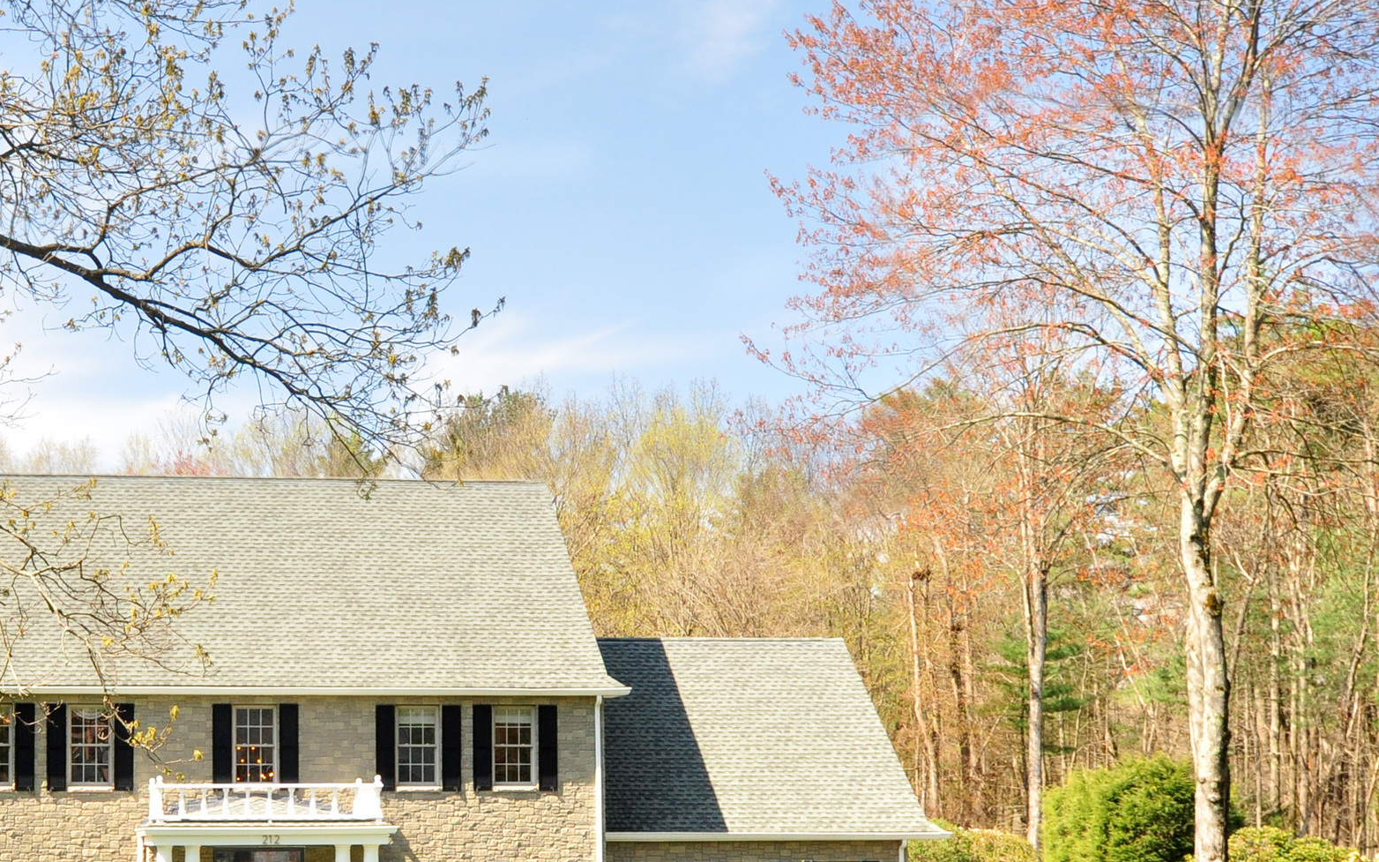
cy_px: 741
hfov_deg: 33.1
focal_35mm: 60
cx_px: 290
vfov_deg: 21.3
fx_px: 2255
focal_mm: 20
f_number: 8
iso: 400
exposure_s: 1/250
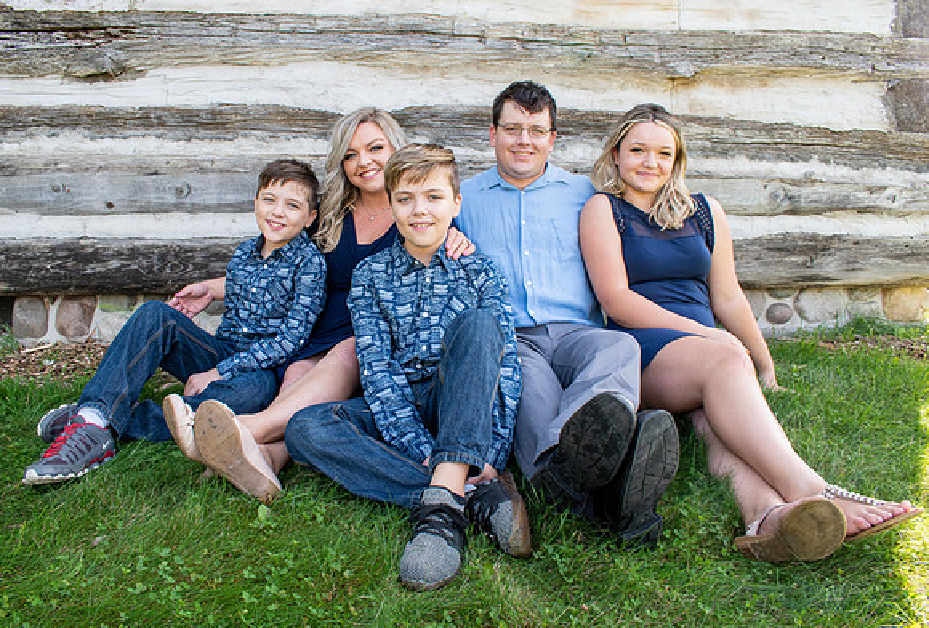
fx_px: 769
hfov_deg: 62.2
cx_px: 436
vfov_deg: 44.4
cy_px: 286
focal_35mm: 30
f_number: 7.1
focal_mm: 18
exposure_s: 1/200
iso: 400
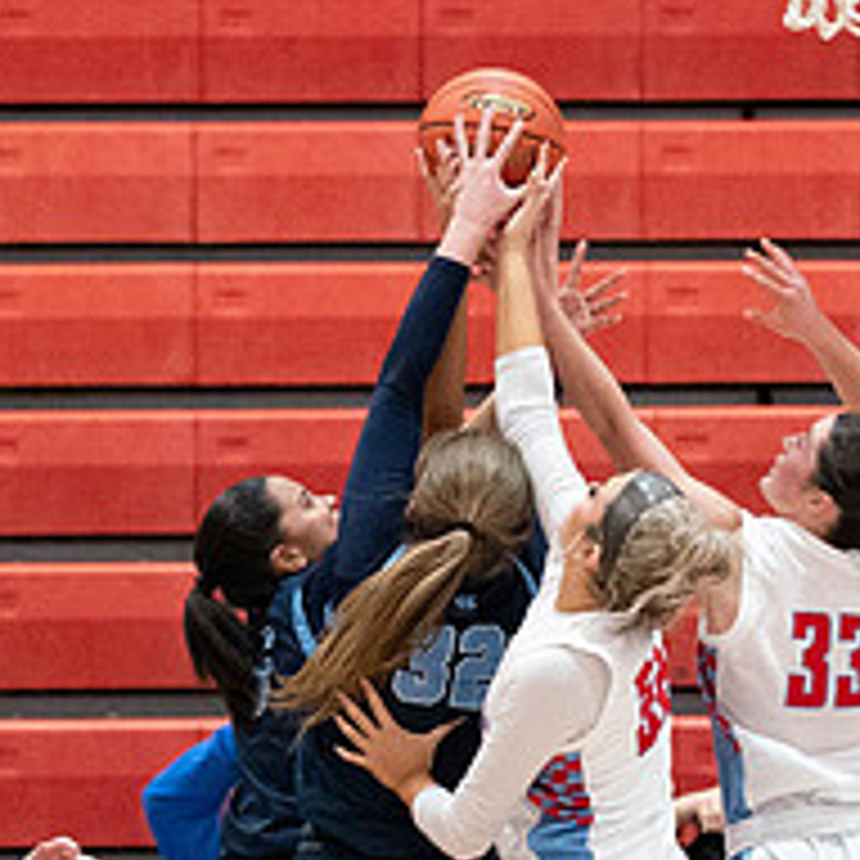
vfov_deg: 2.7
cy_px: 721
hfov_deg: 2.7
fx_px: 18242
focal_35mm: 649
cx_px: 516
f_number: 2.8
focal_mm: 158
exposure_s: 1/1000
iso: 6400
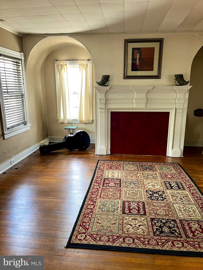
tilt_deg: -13.9
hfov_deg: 53.1
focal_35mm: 26
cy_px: 135
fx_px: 203
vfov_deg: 67.3
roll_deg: +0.8
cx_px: 102
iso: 125
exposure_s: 1/60
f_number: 1.6
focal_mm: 5.1
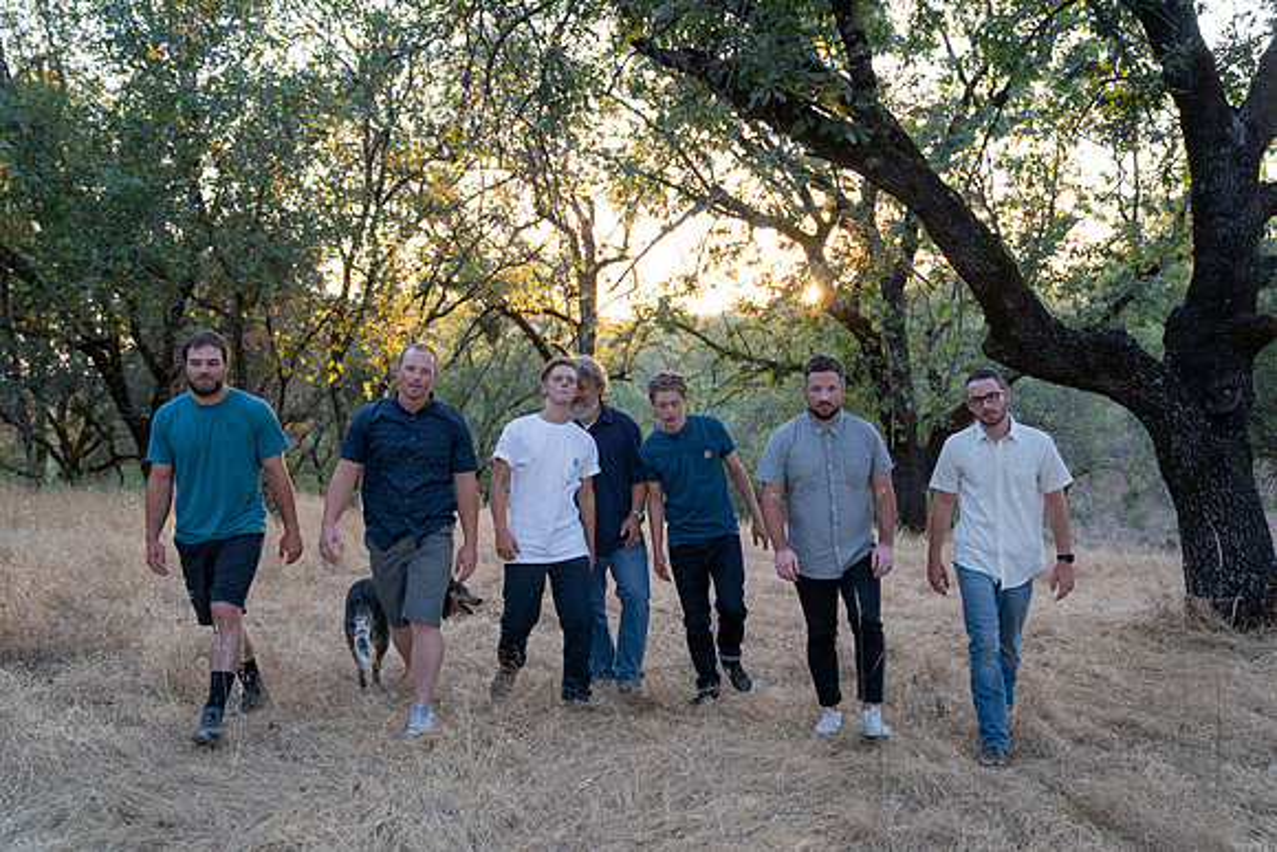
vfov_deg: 36.9
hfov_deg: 53.1
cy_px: 426
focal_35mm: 36
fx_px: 1277
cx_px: 638
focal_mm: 36
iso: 250
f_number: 2.8
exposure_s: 1/100
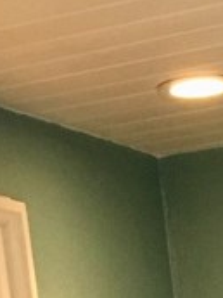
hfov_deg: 8.3
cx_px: 377
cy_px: 719
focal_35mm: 173
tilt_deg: -9.2
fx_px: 1486
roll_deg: +3.9
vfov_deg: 10.0
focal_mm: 4.15
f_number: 2.2
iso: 80
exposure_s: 1/15
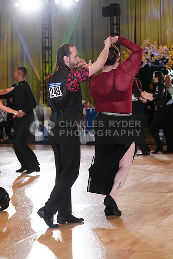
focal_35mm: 81
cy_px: 130
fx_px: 583
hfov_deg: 16.9
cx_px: 86
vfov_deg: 25.1
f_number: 4
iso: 1600
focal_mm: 81
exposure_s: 1/400
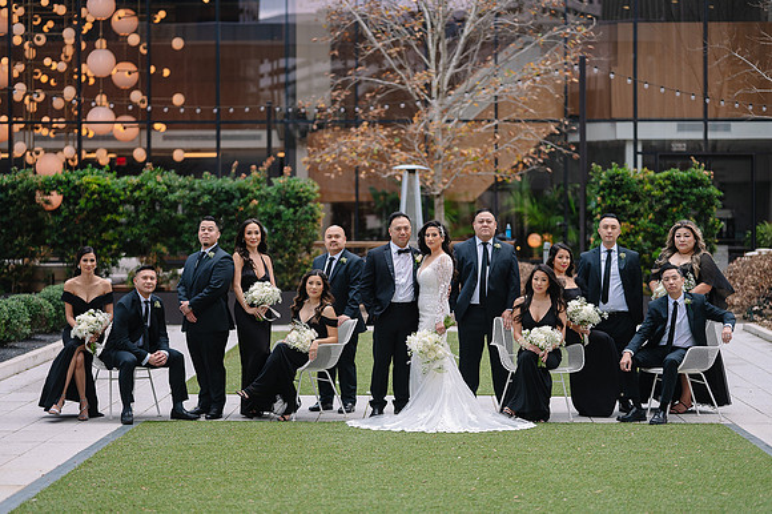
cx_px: 386
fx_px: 1830
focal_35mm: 85
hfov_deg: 23.8
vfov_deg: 16.0
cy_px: 257
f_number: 1.8
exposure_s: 1/800
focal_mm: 85
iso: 200
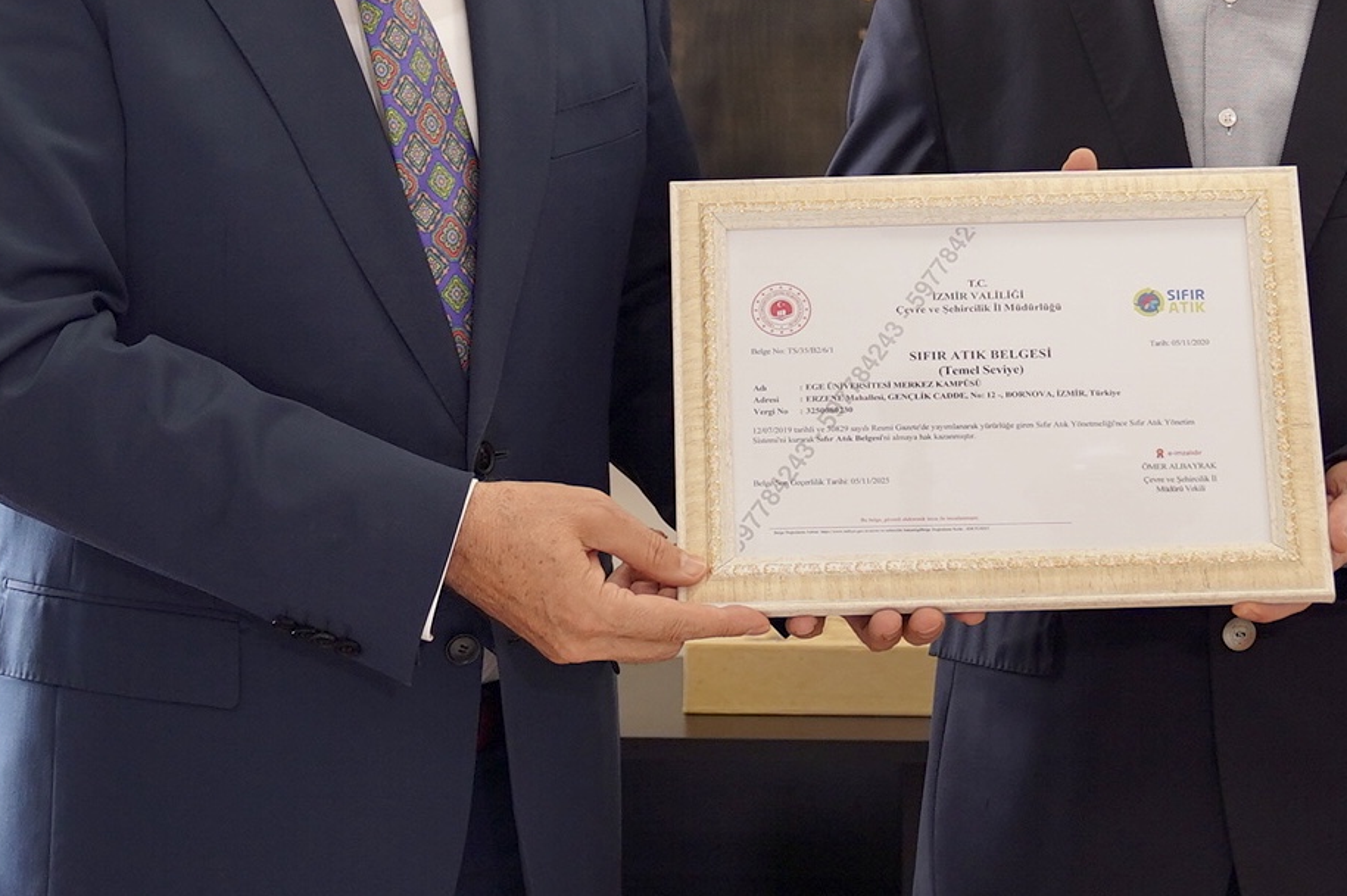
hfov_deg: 24.1
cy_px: 141
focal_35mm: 84
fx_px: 3141
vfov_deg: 16.1
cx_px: 844
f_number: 3.2
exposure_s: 1/100
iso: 500
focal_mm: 35
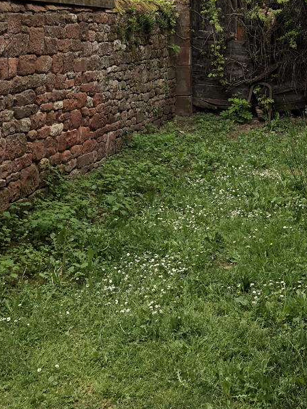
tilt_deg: +5.0
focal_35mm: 56
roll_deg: -2.1
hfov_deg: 26.0
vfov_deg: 31.9
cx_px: 206
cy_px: 6
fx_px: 662
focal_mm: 4
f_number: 1.8
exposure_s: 1/363
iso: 20
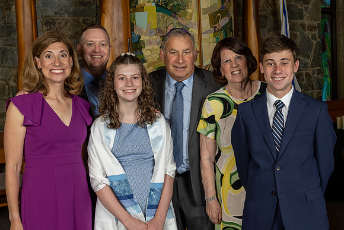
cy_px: 100
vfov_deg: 24.9
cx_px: 184
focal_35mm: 54
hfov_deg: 36.6
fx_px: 519
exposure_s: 1/200
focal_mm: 32
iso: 640
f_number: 8
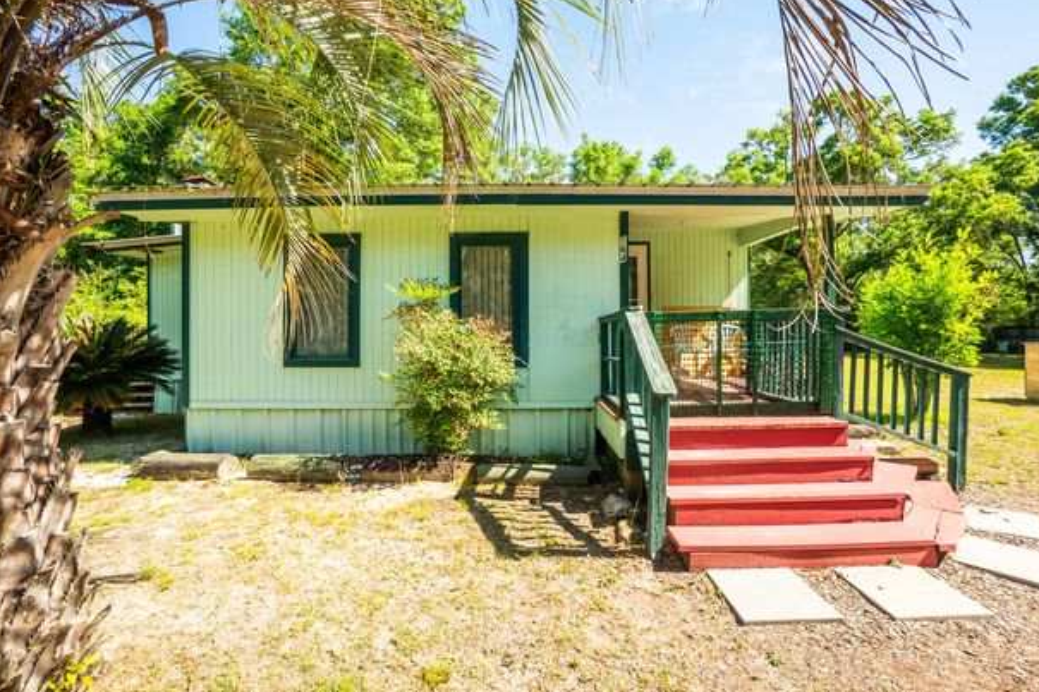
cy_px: 328
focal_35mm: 16
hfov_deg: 96.7
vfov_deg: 73.7
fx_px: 462
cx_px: 532
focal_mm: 10
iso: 100
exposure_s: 1/125
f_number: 8
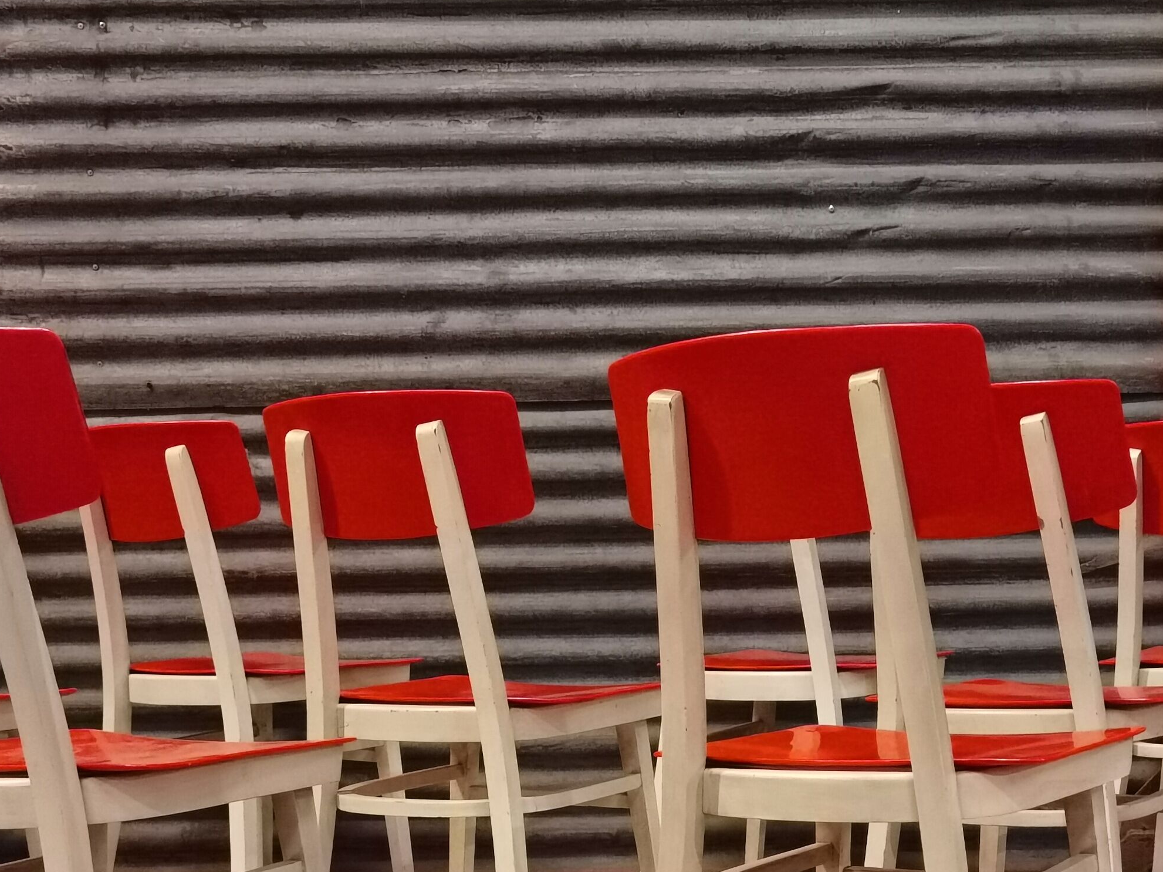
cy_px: 875
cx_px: 725
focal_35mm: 62
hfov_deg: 31.1
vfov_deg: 22.7
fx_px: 2083
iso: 640
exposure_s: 1/33.3
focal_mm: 6.71
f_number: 1.9
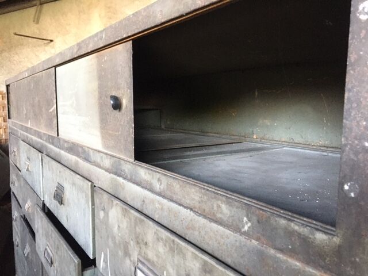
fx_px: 308
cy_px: 138
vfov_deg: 48.2
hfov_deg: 61.7
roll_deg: -1.4
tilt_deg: -4.1
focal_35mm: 29
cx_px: 184
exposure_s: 1/25
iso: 200
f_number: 2.2
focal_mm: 4.15
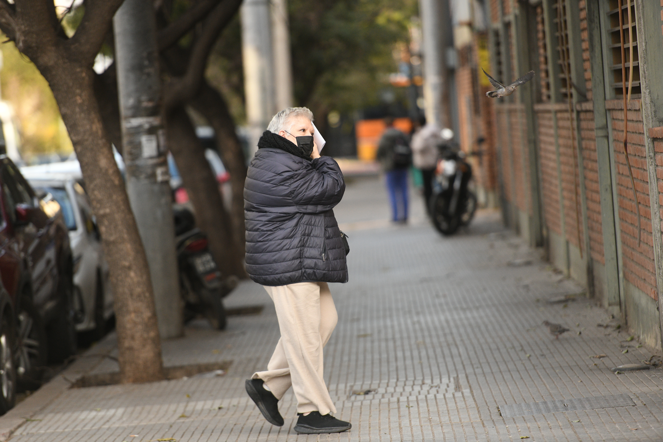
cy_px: 221
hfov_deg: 10.3
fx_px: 3683
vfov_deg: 6.9
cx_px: 332
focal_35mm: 200
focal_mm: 200
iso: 1250
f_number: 2.8
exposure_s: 1/1600
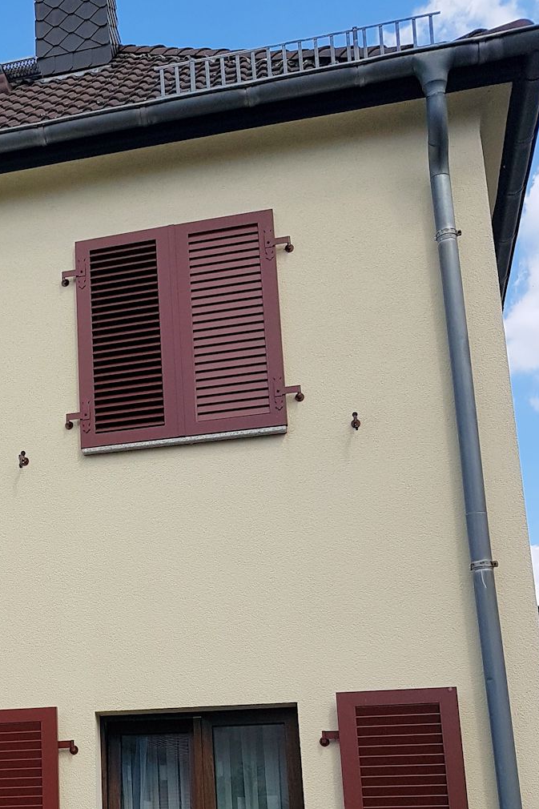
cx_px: -54
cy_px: 562
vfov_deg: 36.4
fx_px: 1213
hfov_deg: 23.5
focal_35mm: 54
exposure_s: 1/1568
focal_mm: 4.2
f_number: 1.7
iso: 40
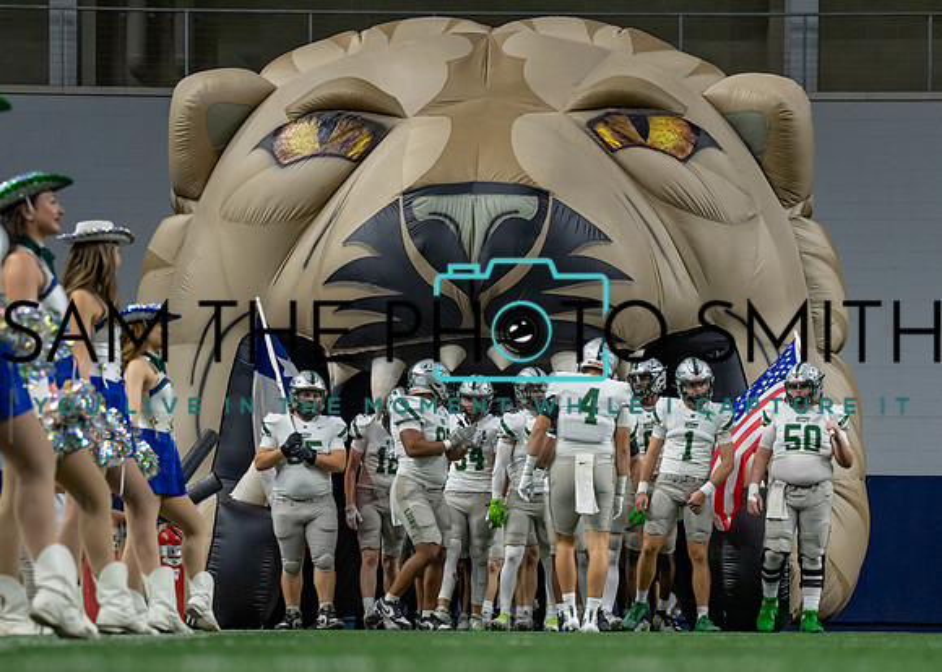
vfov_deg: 10.6
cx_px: 457
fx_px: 3617
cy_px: 467
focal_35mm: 135
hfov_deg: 14.8
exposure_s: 1/1000
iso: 2500
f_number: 2.8
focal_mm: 70
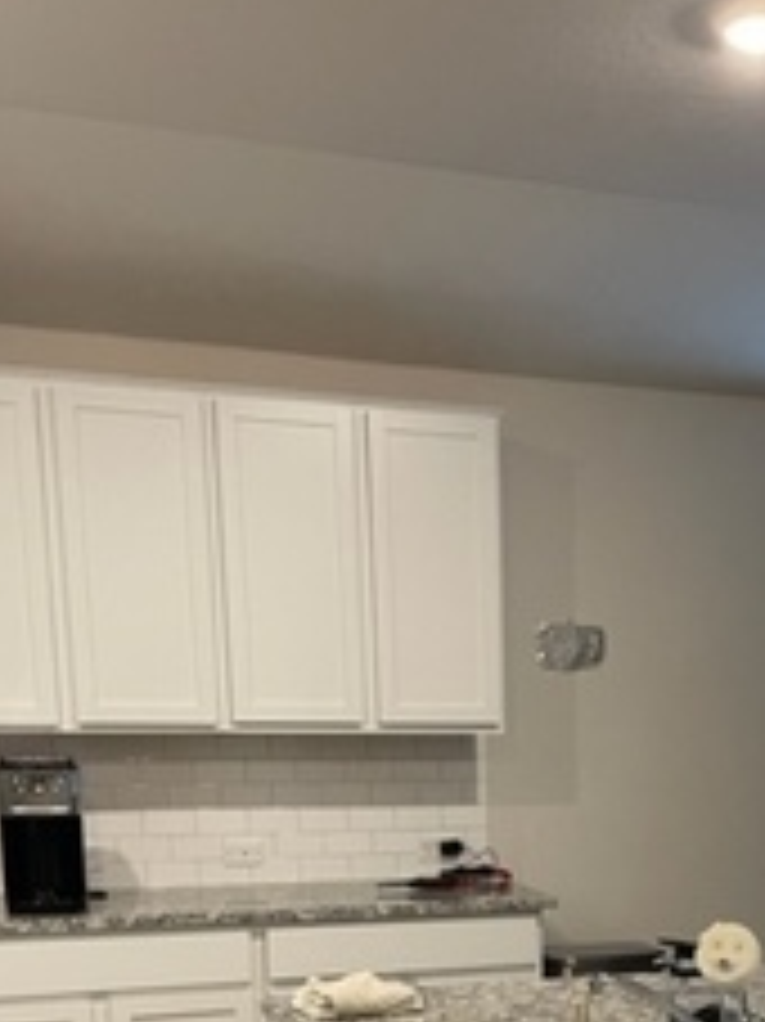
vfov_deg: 31.8
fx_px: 1622
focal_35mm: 55
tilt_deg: -9.8
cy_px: 1058
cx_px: 639
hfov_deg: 25.9
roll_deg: +1.7
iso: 200
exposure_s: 1/60
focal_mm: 4.2
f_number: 1.6
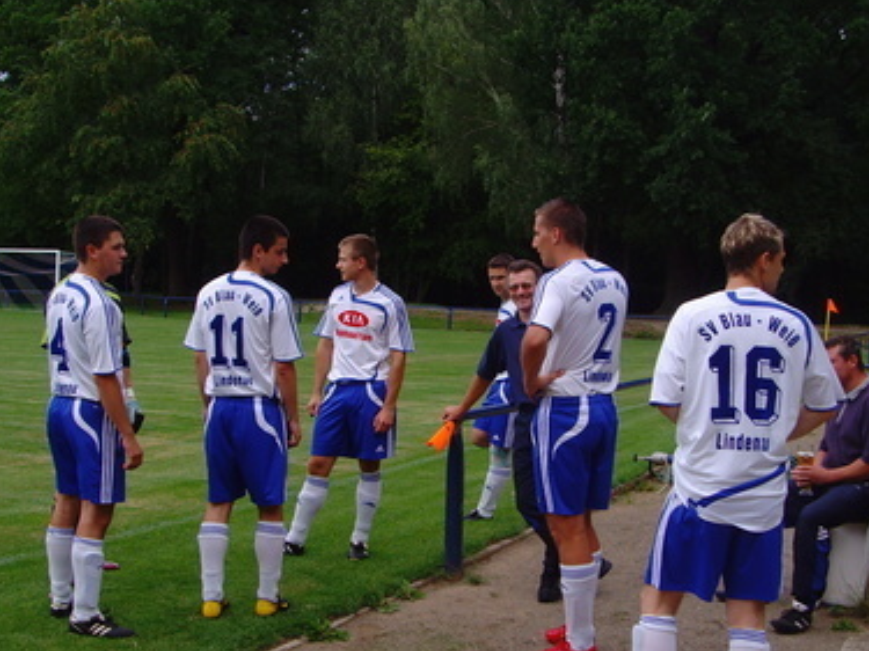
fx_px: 1305
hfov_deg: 36.8
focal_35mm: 52
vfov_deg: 28.0
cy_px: 383
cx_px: 422
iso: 80
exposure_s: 1/350
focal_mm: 6.6
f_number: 3.5
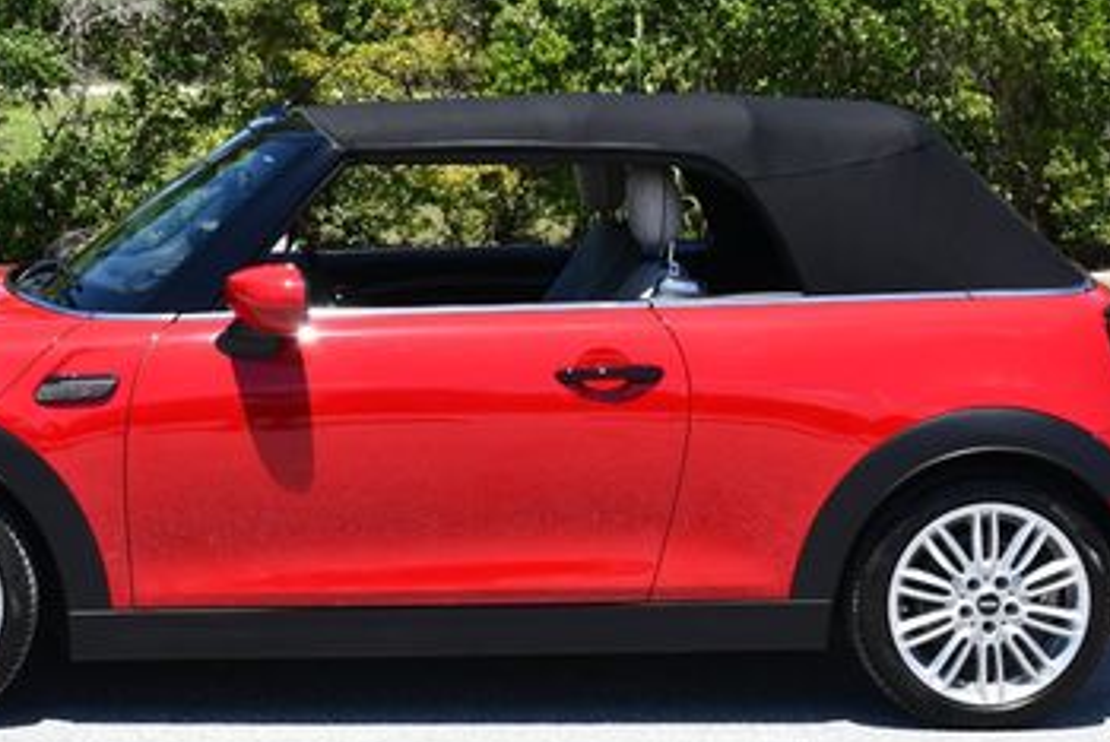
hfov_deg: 19.2
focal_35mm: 106
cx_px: 412
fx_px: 3271
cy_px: 251
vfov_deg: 12.9
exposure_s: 1/250
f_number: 8
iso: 140
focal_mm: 29
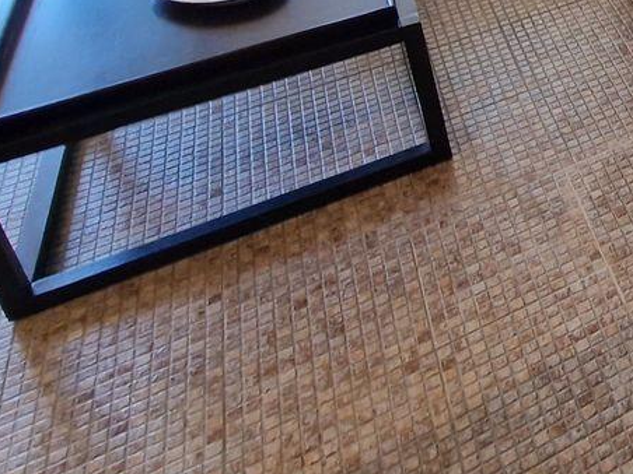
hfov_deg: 28.3
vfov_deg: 24.9
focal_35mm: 46
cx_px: 933
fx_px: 841
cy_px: -218
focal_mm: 2.2
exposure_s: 1/50
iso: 160
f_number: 2.2
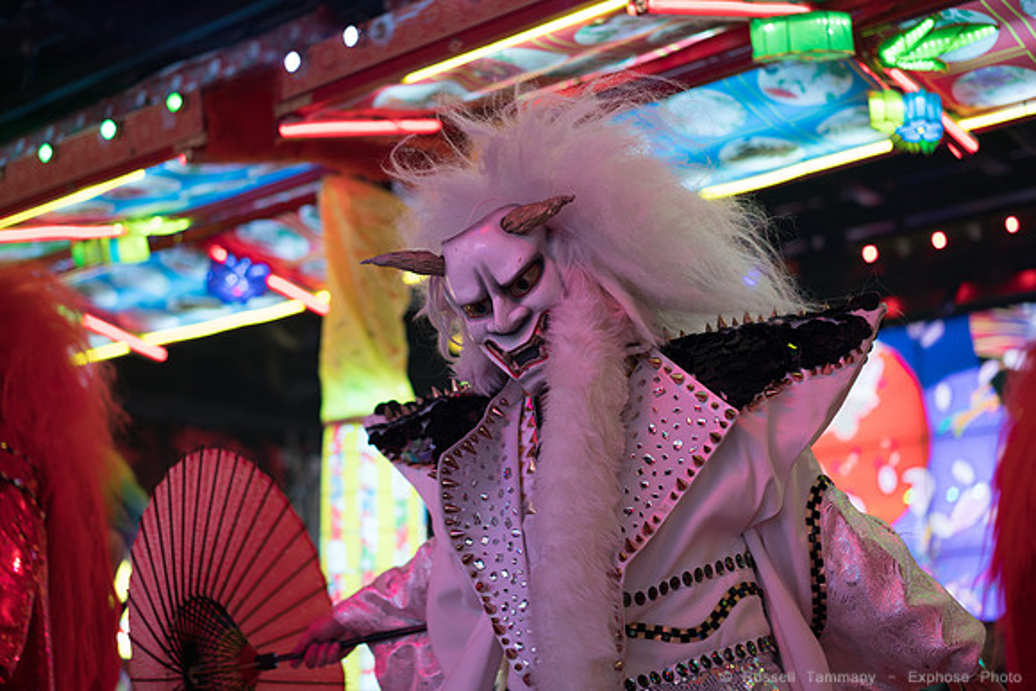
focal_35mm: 55
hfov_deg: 36.2
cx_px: 518
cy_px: 346
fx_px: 1583
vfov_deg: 24.6
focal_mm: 55
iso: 500
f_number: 2
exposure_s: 1/125
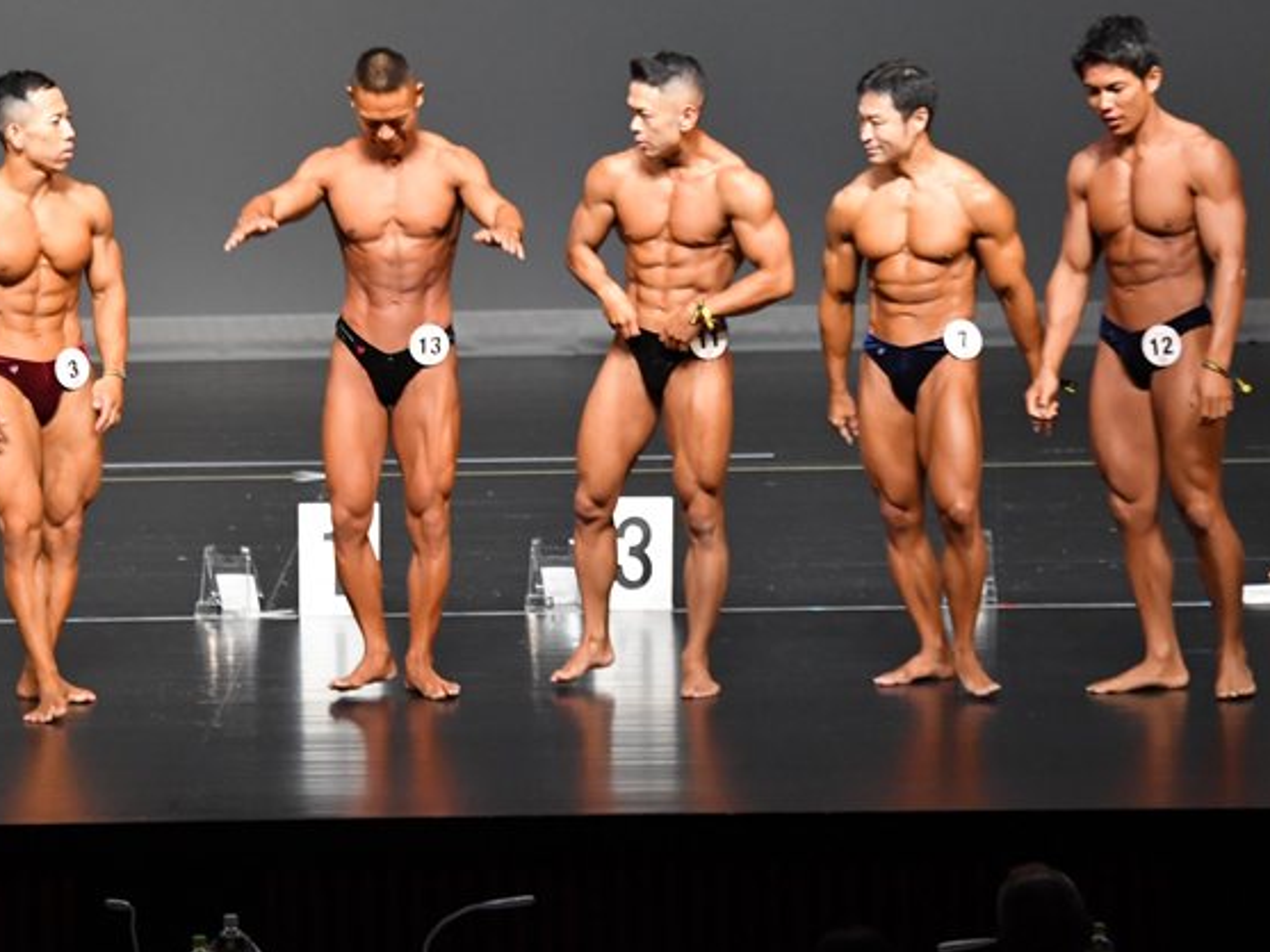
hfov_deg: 7.9
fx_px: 9174
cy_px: 419
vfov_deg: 5.9
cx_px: 450
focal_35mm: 250
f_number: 5.6
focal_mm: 125
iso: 4000
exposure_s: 1/400
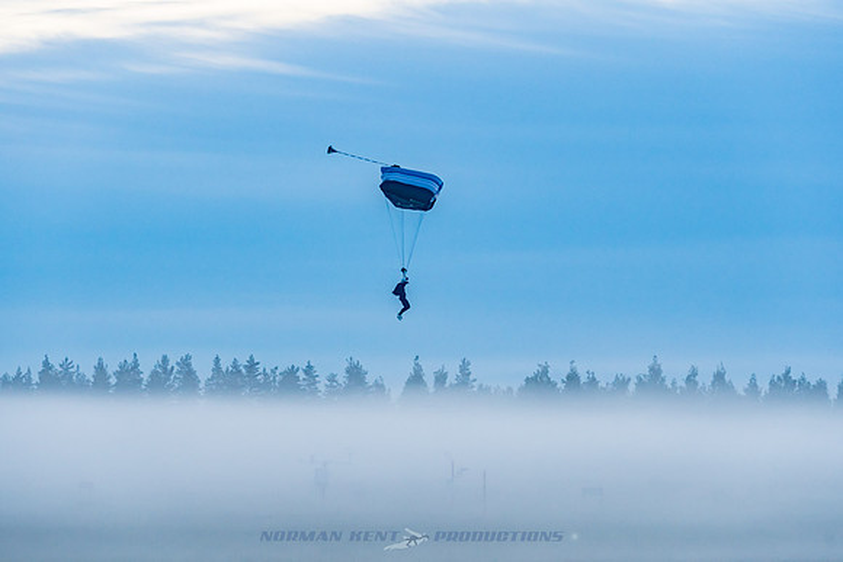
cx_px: 422
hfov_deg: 10.0
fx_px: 4813
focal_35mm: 206
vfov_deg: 6.7
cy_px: 281
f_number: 6.3
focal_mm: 200
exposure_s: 1/250
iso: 1000
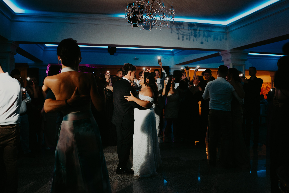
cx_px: 144
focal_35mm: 35
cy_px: 96
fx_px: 281
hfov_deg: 54.4
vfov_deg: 37.9
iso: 500
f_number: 2.2
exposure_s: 1/160
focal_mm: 35
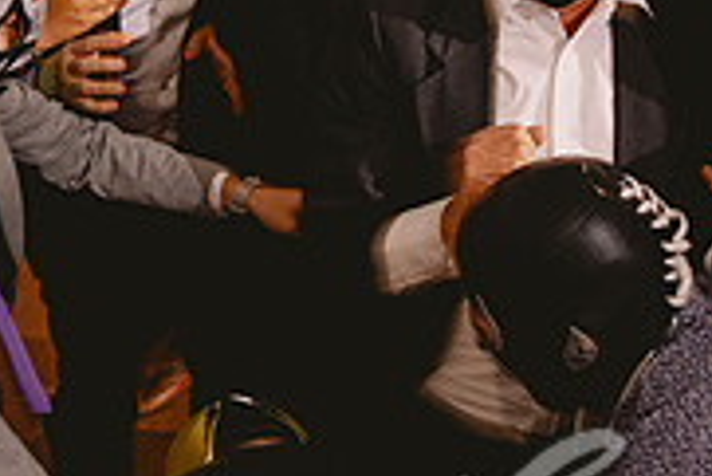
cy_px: 134
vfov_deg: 16.2
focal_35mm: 84
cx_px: 289
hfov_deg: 24.1
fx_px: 1663
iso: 500
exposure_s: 1/25
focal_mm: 24
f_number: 3.5
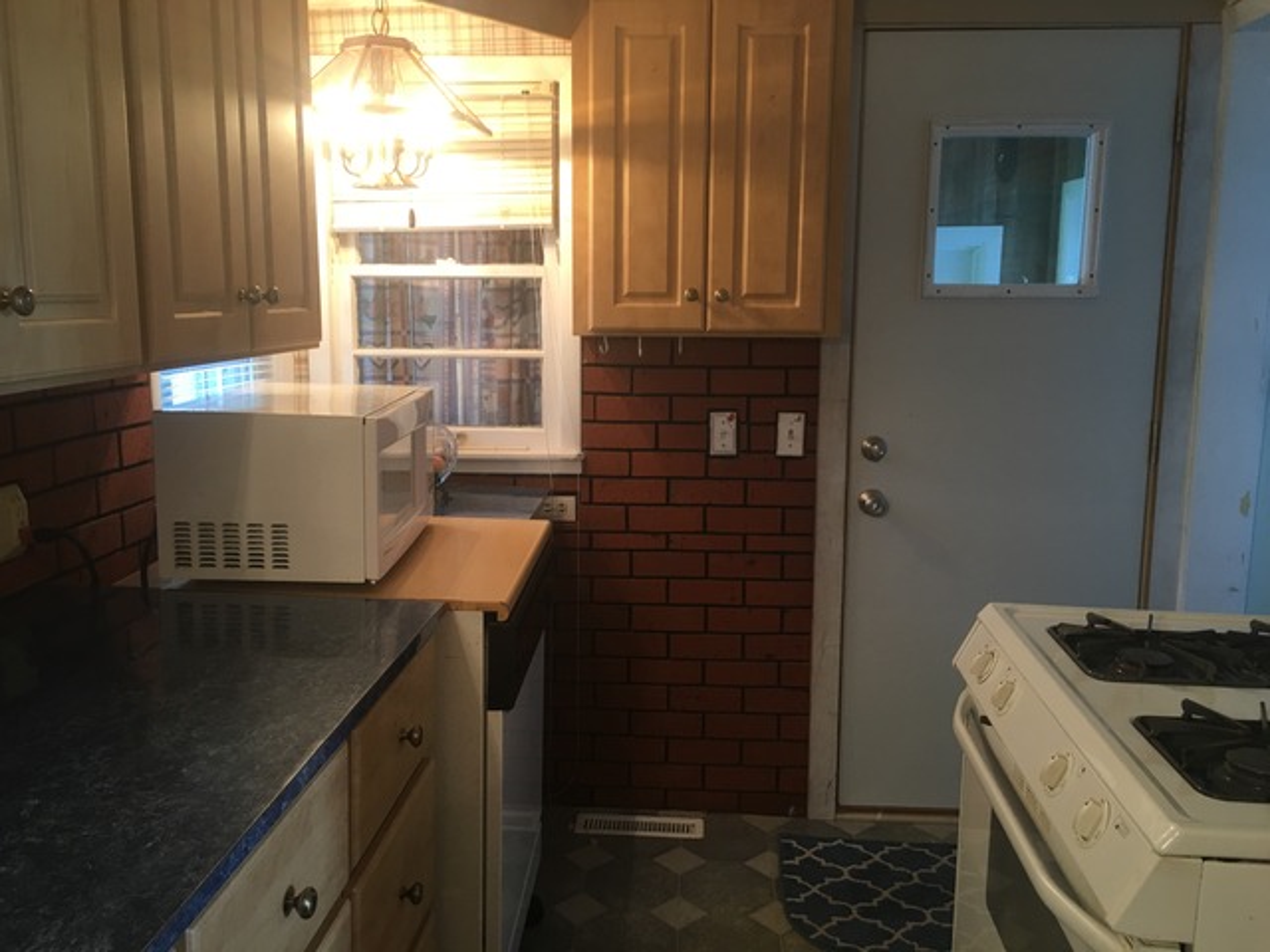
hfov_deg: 61.7
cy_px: 476
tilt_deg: -8.1
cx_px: 635
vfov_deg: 48.2
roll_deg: -0.1
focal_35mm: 29
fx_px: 1064
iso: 32
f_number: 2.2
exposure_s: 1/15
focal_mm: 4.15
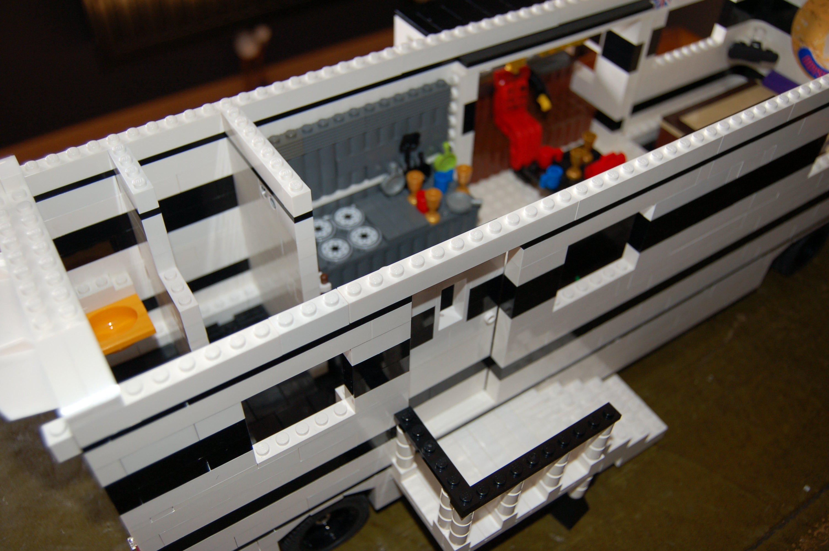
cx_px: 414
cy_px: 276
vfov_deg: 39.9
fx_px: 759
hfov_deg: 57.3
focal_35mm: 33
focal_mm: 22
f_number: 3.8
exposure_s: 1/60
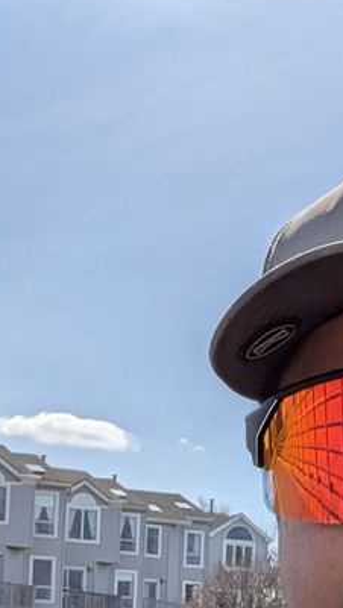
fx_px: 1179
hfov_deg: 15.7
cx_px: 448
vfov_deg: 27.3
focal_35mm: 73
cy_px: 610
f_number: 2.2
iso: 46
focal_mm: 2.74
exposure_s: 1/3906
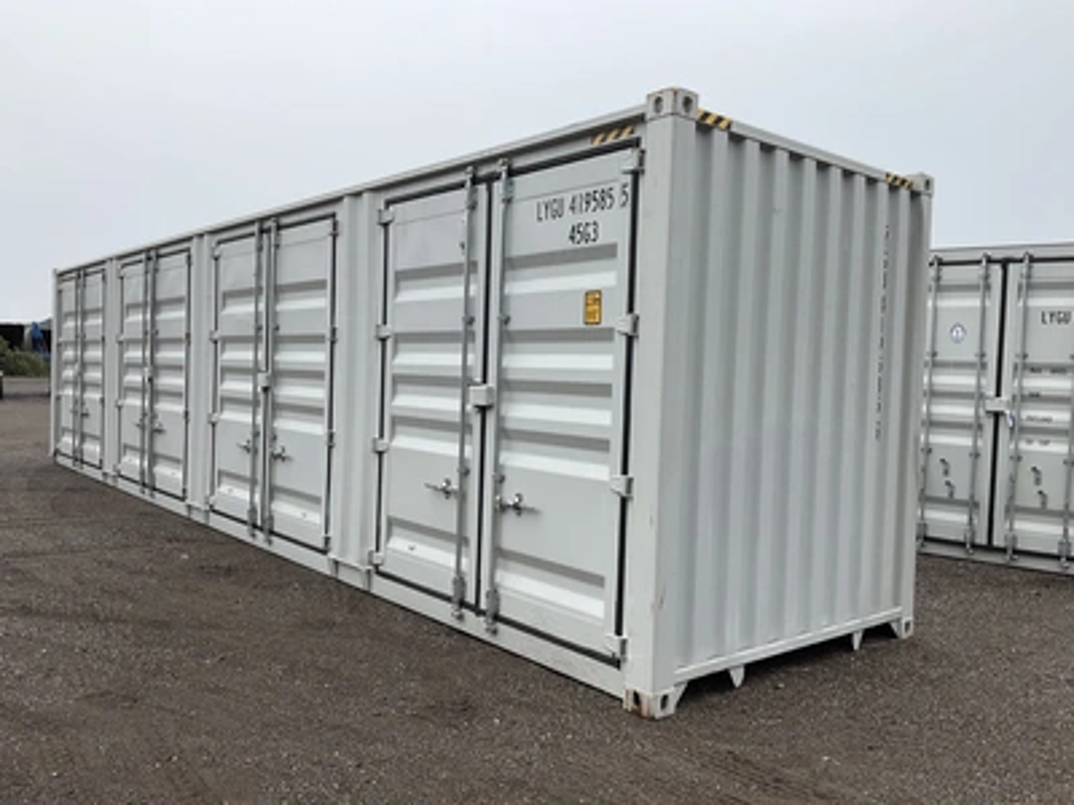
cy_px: 402
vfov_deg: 48.2
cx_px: 537
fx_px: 900
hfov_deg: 61.7
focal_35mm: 29
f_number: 1.8
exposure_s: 1/370
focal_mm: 3
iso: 25
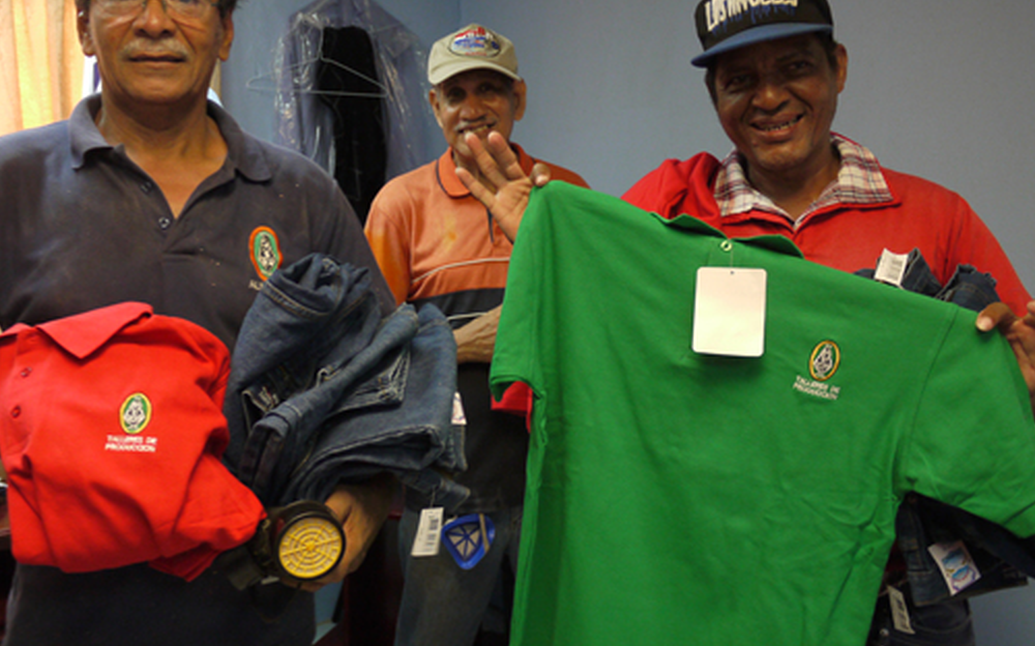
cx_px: 431
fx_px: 1071
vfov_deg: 33.5
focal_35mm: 38
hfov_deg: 51.3
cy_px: 344
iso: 400
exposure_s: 1/15
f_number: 3.5
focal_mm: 14
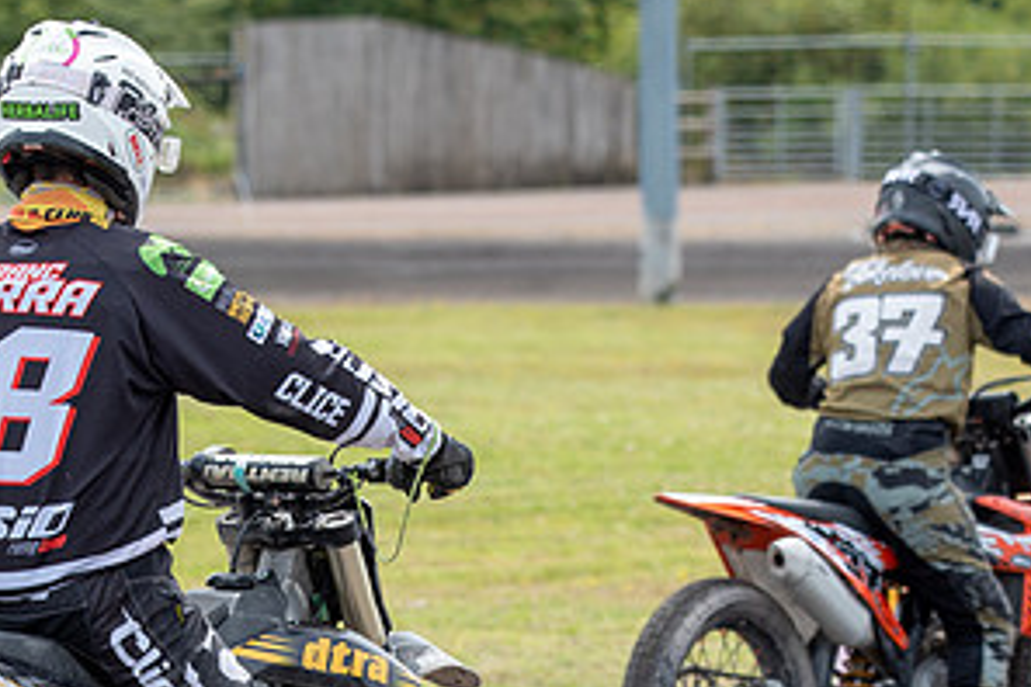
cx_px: 314
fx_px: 14433
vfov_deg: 2.7
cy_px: 649
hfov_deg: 4.1
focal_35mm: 504
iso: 200
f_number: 7.1
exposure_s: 1/250
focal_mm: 210
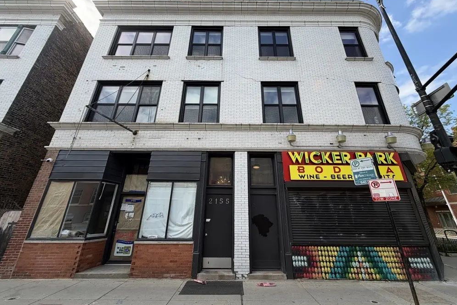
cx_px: 235
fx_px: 190
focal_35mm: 15
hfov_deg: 100.4
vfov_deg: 77.1
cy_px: 137
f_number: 2.2
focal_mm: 2.22
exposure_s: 1/742
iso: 40
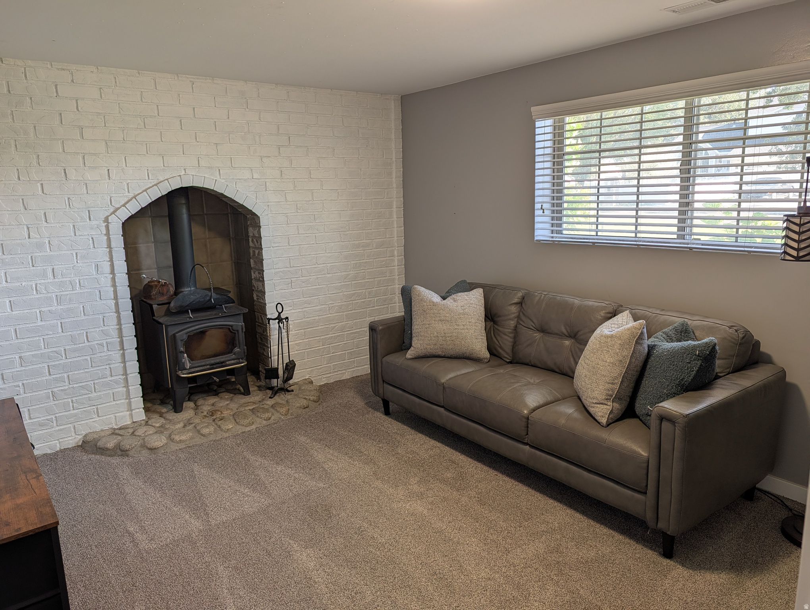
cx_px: 405
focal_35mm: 24
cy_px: 305
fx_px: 562
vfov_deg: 56.9
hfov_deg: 71.5
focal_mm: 6.9
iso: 41
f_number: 1.68
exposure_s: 1/120
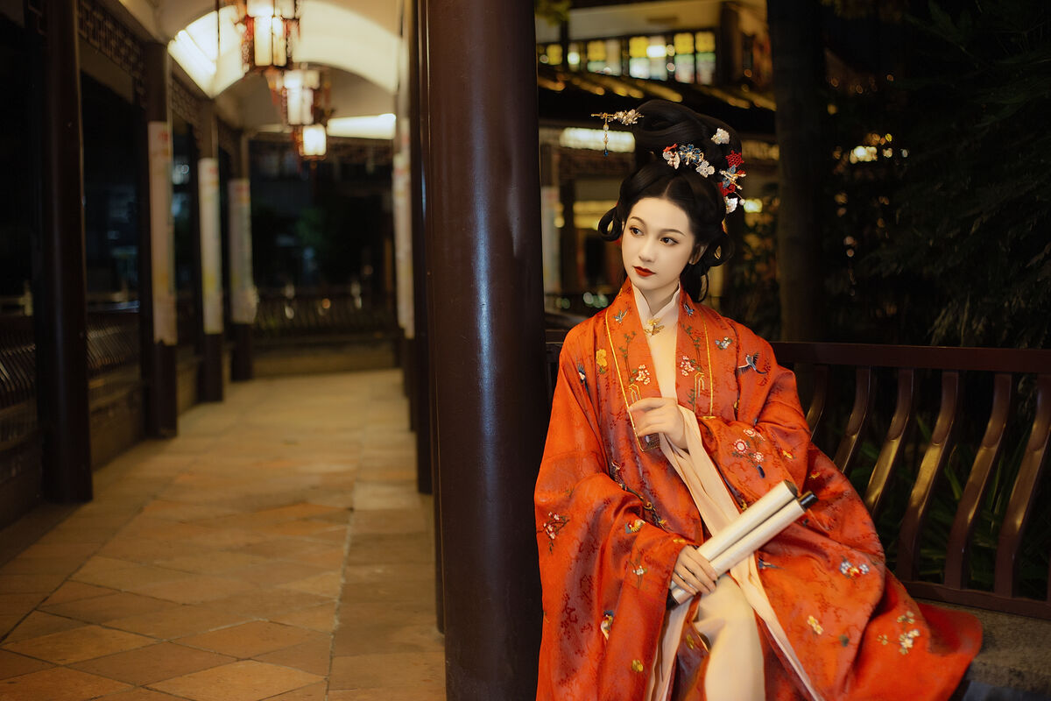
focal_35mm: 49
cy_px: 350
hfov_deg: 40.3
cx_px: 526
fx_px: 1430
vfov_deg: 27.5
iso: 800
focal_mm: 50
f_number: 2.5
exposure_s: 1/80
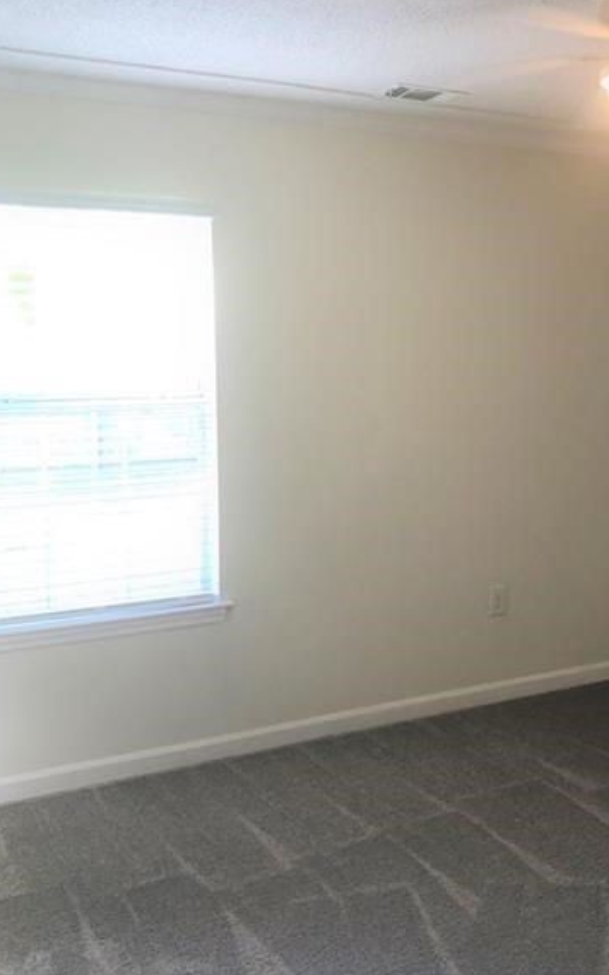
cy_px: 431
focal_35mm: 40
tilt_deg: -2.2
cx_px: 446
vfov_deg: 49.2
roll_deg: +0.0
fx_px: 1063
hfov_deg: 31.5
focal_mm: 3.99
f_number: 1.8
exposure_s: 1/17
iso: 40
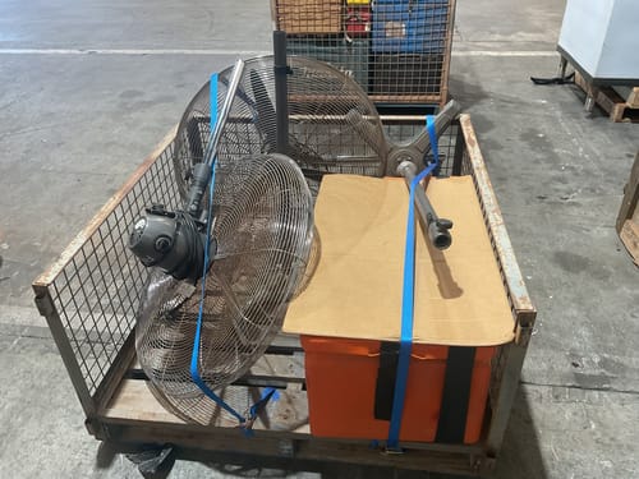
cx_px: 320
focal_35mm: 29
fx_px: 535
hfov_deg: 61.7
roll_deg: +2.4
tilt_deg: -35.4
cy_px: 240
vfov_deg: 48.2
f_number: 1.8
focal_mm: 3
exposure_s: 1/60
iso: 160
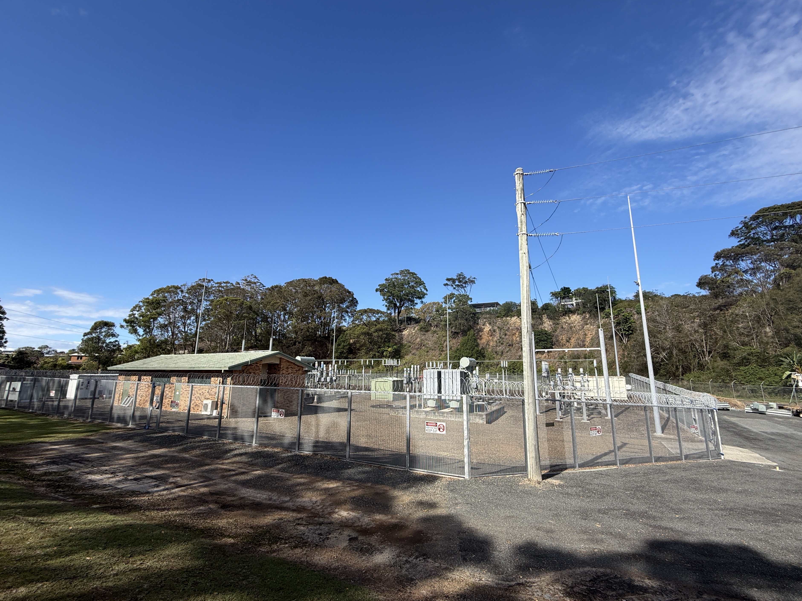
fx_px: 348
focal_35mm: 15
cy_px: 303
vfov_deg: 81.7
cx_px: 409
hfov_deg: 98.2
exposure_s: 1/770
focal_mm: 2.22
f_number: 2.2
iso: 25
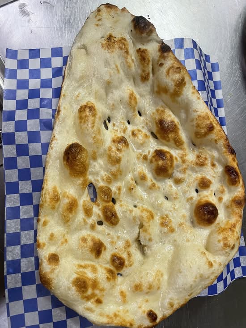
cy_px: 164
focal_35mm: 26
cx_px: 123
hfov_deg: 53.1
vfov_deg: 67.3
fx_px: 246
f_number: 1.6
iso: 125
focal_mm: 4.2
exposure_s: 1/60
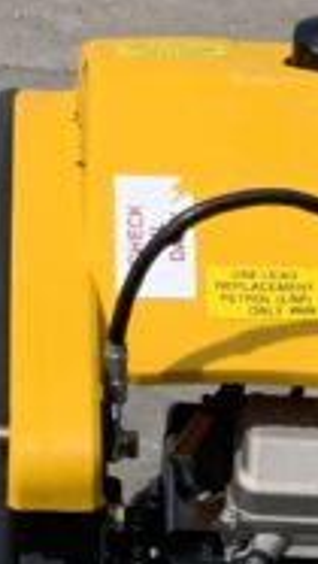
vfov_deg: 12.1
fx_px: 2601
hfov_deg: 6.9
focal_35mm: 174
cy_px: 697
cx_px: 469
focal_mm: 3
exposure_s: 1/2538
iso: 16
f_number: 1.8
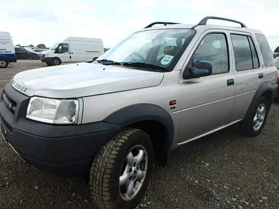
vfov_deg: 54.7
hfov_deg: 69.4
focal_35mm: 25
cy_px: 115
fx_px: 201
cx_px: 133
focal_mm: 3.7
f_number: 3.5
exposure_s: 1/640
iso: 125
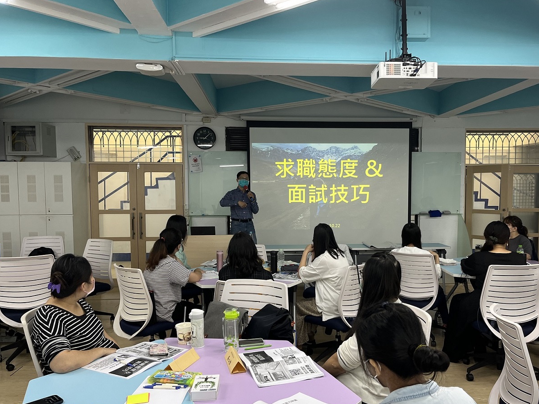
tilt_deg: -4.9
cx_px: 297
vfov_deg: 48.2
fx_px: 452
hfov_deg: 61.5
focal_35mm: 29
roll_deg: +0.9
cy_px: 222
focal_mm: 5.1
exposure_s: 1/120
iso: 125
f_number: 1.6
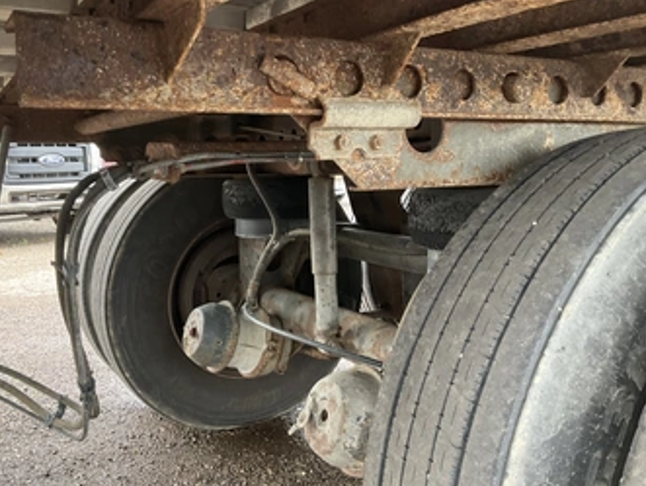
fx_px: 654
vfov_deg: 40.8
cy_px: 238
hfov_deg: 52.6
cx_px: 314
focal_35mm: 35
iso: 64
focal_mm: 3
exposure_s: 1/103
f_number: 1.8
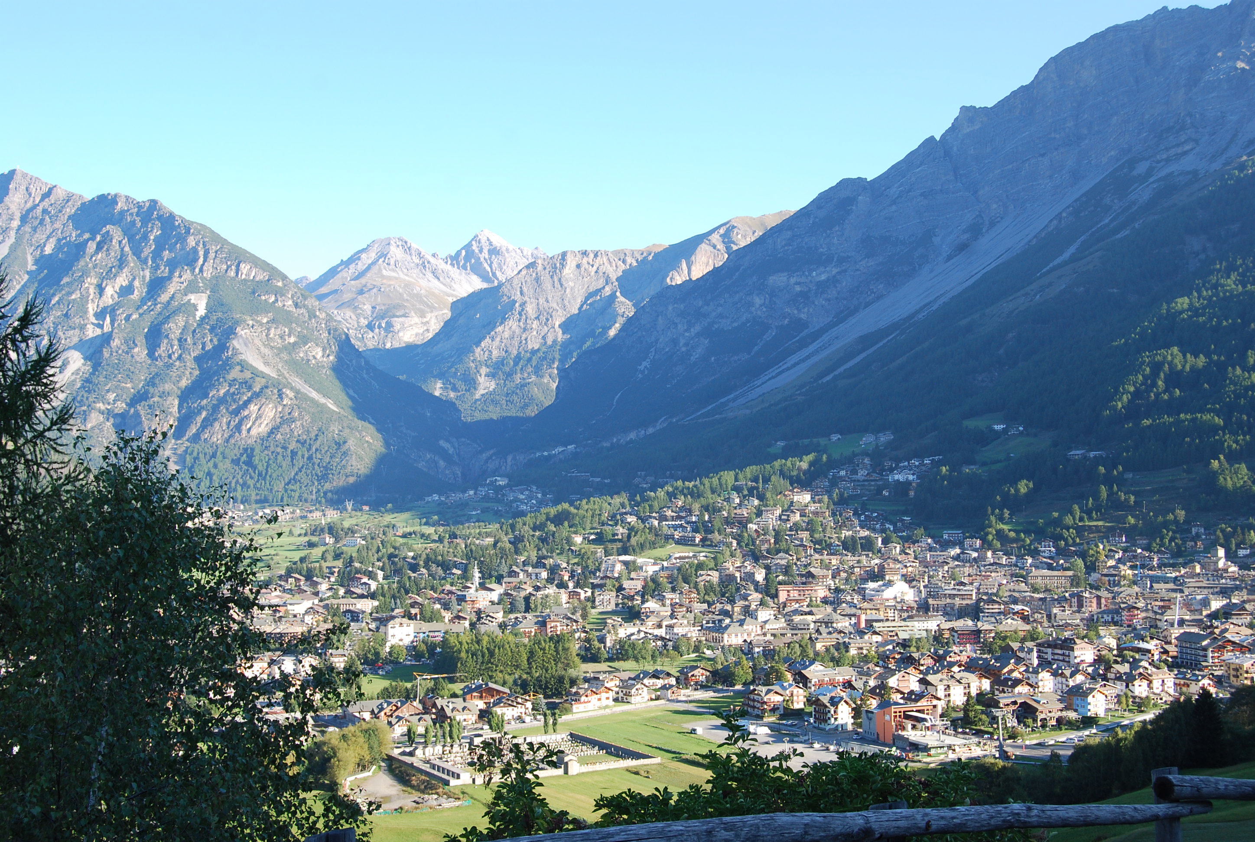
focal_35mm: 42
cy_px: 421
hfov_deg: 46.3
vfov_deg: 32.0
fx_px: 1467
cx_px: 628
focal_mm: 28
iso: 200
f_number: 9
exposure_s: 1/100
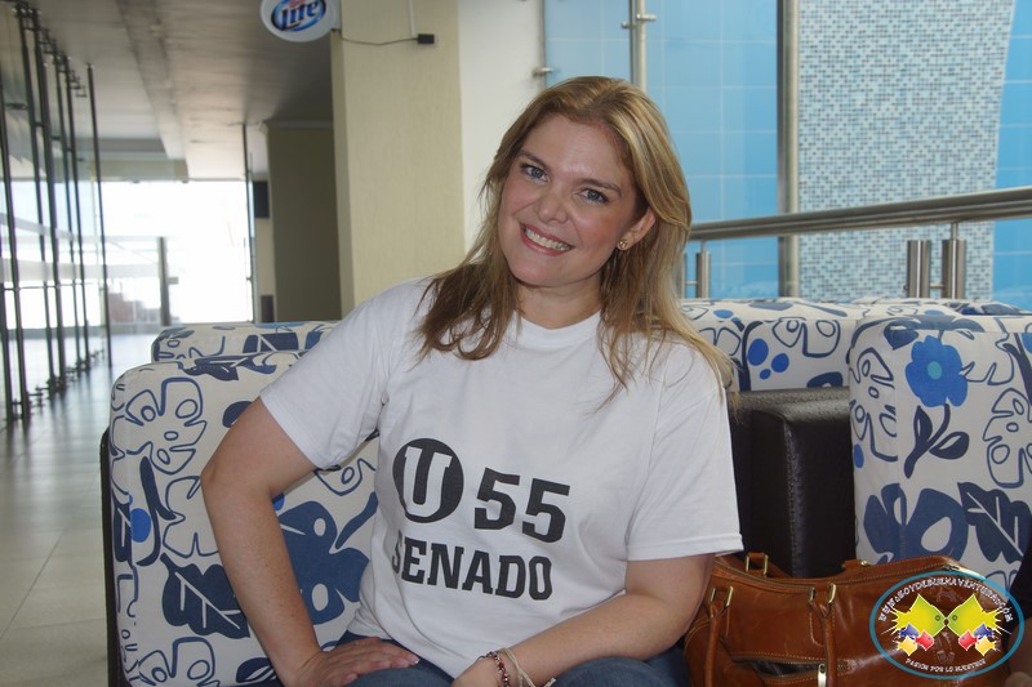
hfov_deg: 46.4
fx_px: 1204
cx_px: 516
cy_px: 344
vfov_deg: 31.9
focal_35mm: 42
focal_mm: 28
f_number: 5.6
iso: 100
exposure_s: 1/60
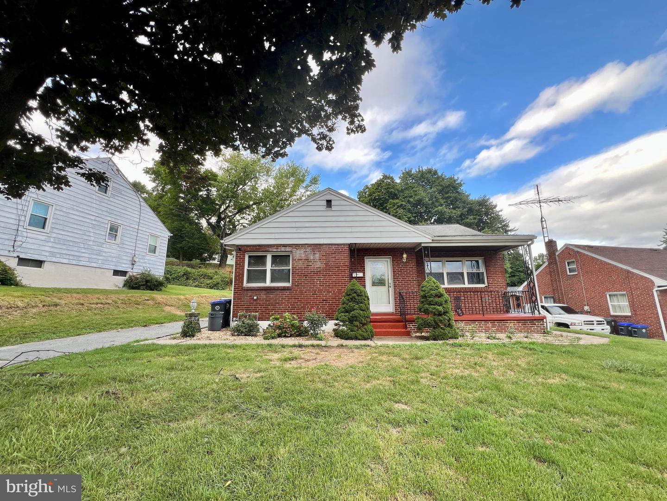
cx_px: 334
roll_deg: +0.6
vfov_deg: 89.9
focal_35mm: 13
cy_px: 250
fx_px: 250
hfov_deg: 106.2
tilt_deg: +10.8
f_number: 1.8
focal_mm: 1.57
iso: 32
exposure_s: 1/131
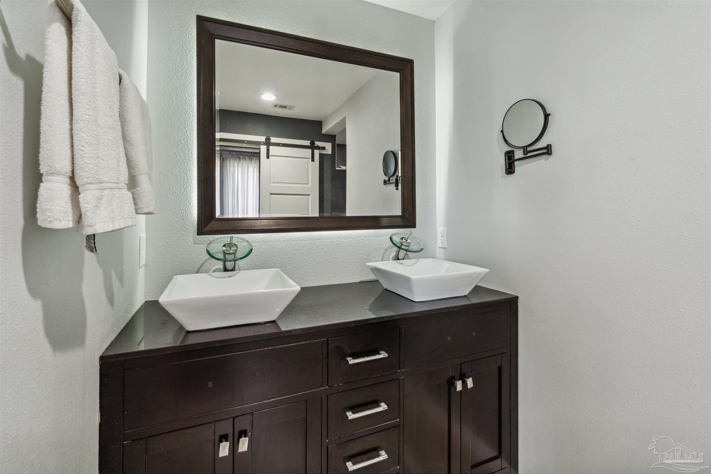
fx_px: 296
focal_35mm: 15
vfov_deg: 77.3
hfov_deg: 100.4
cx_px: 356
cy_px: 237
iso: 500
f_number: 9
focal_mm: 10
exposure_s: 1/15
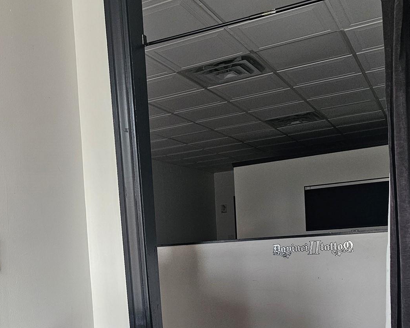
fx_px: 534
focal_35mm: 44
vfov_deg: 33.1
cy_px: 268
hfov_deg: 41.0
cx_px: 110
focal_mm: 6.3
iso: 500
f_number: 1.7
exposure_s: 1/120
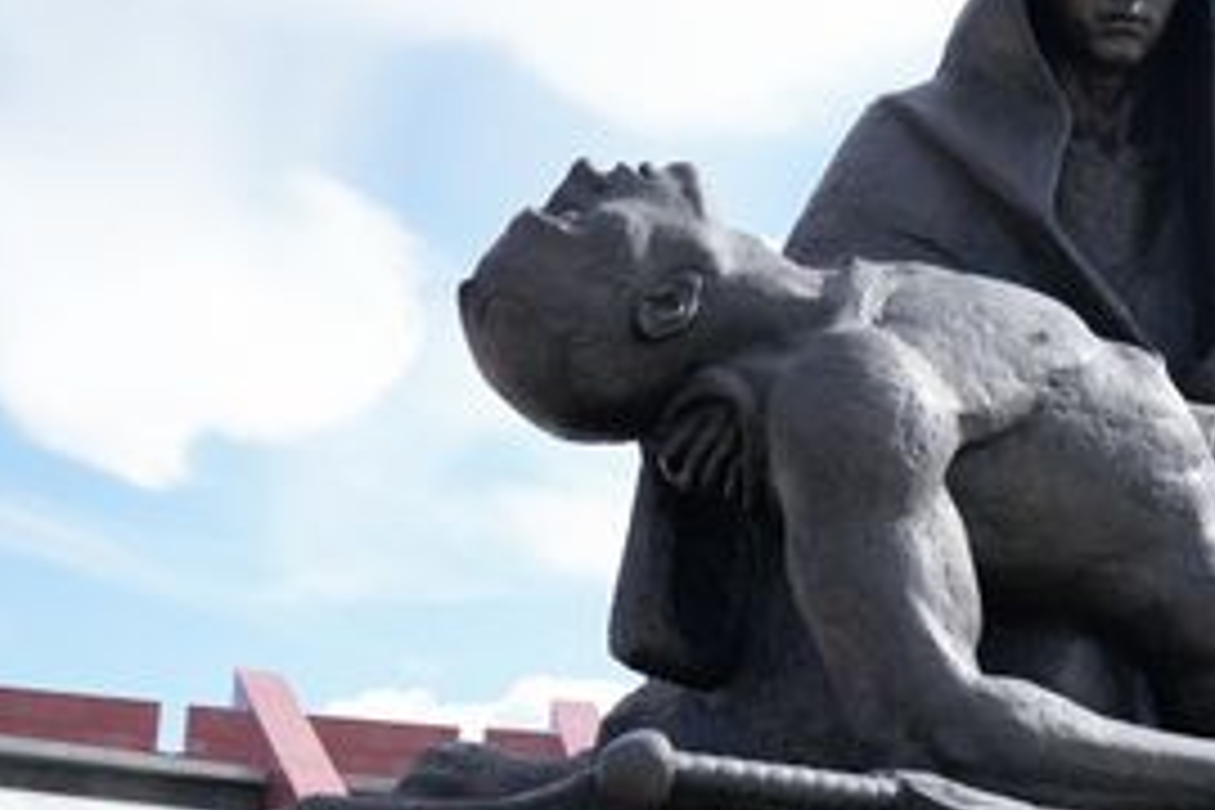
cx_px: 1388
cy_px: 706
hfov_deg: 24.8
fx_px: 2531
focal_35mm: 75
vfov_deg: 17.9
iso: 320
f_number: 4
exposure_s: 1/1600
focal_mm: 29
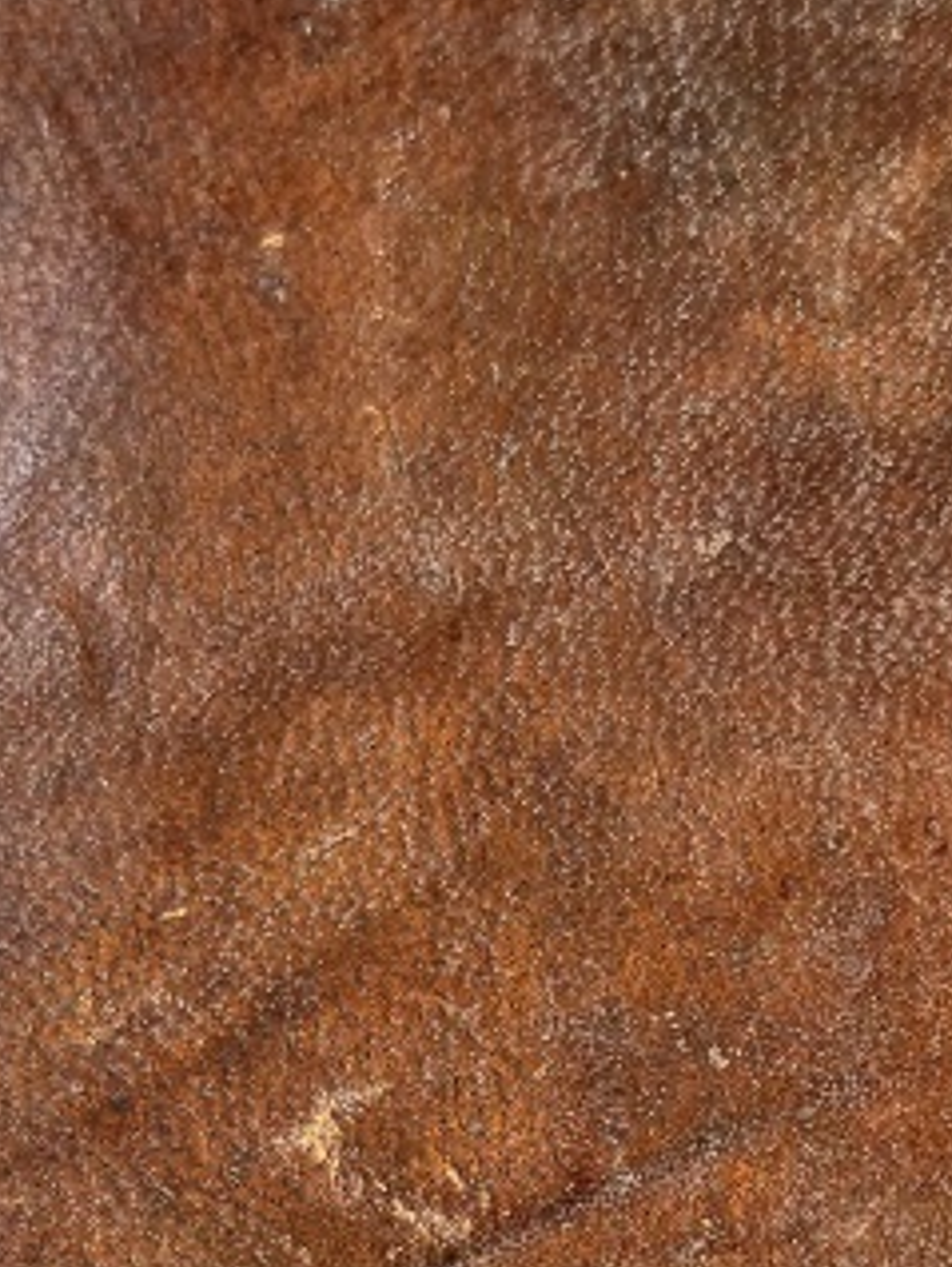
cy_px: 1402
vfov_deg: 19.2
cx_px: 757
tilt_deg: -82.4
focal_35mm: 98
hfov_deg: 15.0
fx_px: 3589
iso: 125
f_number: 1.6
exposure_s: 1/121
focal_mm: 5.96
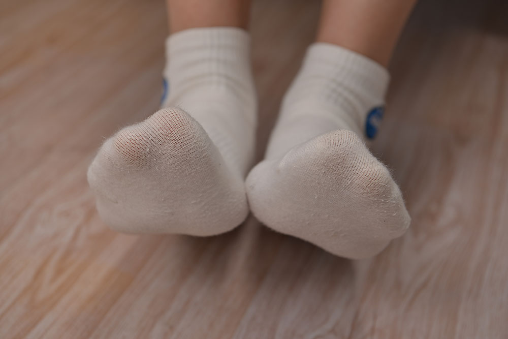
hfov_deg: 31.0
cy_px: 170
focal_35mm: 65
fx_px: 917
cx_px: 254
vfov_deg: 20.9
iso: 100
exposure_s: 1/80
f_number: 5.6
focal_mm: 65
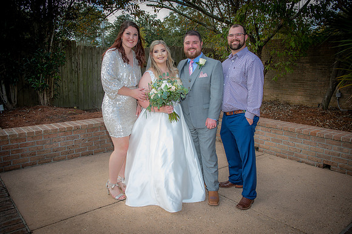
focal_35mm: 29
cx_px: 176
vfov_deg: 44.9
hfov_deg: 63.7
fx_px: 283
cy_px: 117
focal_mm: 29
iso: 50
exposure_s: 1/125
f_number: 5
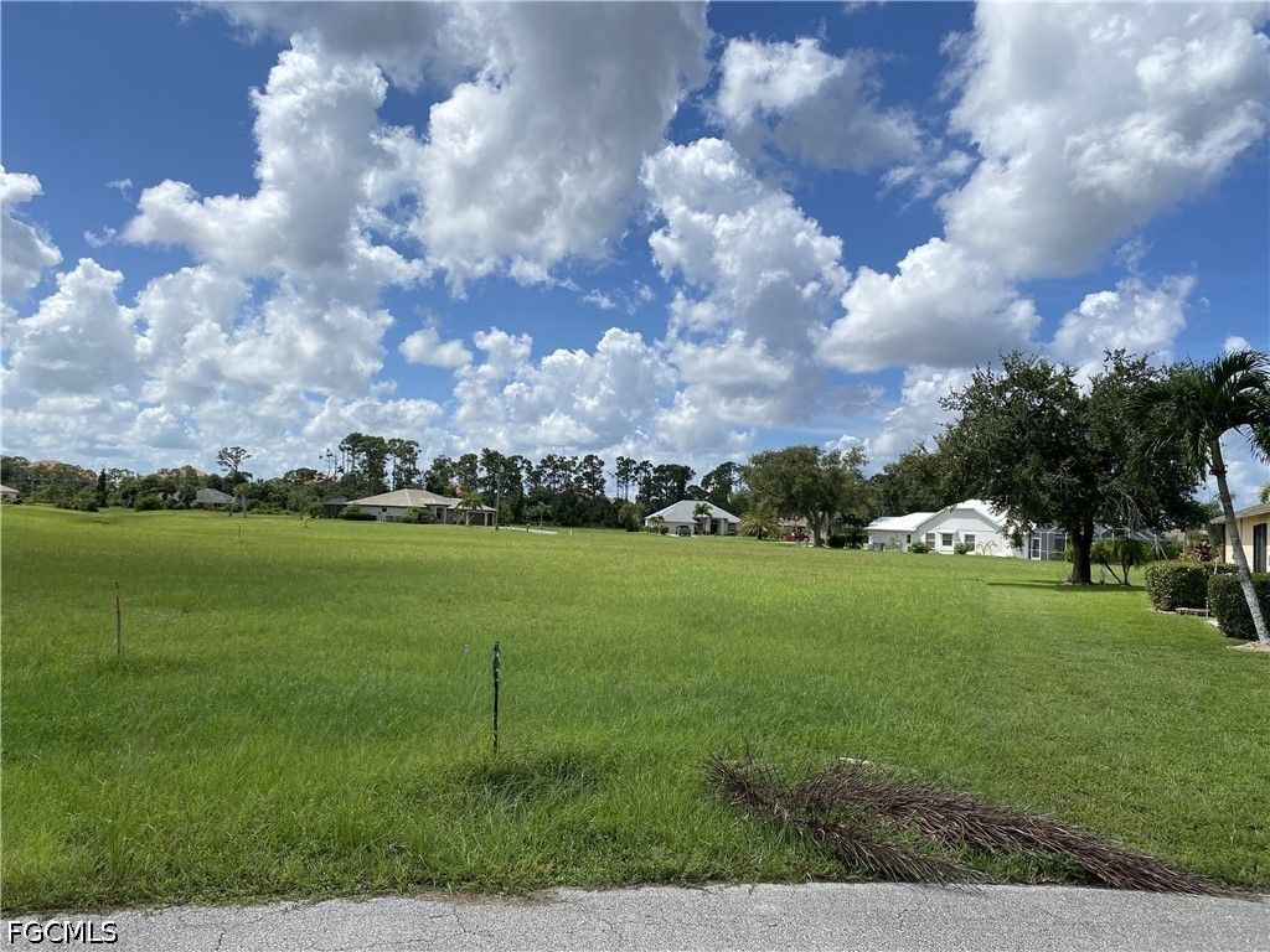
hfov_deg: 67.3
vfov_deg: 53.1
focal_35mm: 26
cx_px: 635
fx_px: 954
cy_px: 476
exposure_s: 1/5236
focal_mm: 4.25
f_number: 1.8
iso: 32
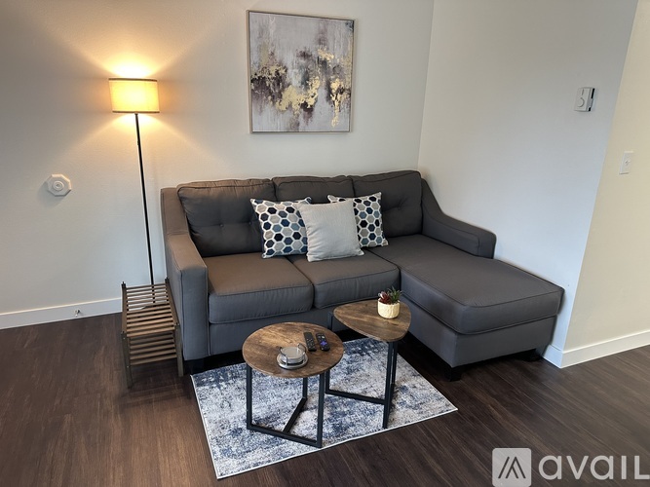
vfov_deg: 56.8
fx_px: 451
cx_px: 325
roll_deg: -1.2
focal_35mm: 24
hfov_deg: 71.6
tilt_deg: -17.4
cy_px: 244
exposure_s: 1/60
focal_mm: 6.86
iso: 320
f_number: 1.78
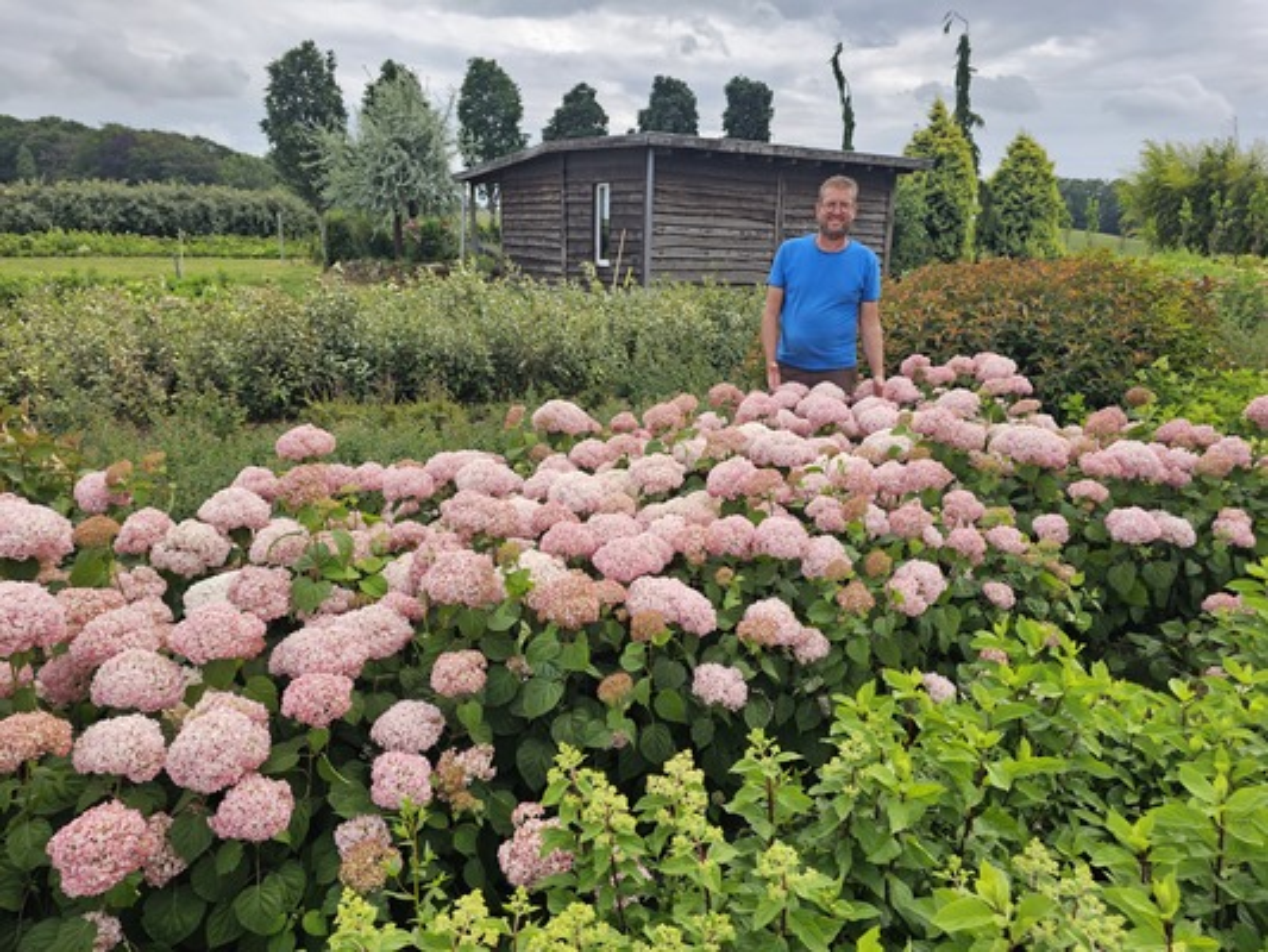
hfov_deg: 73.9
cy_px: 476
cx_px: 634
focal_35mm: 23
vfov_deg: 58.9
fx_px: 843
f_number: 1.7
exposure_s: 1/332
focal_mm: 6.3
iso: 10
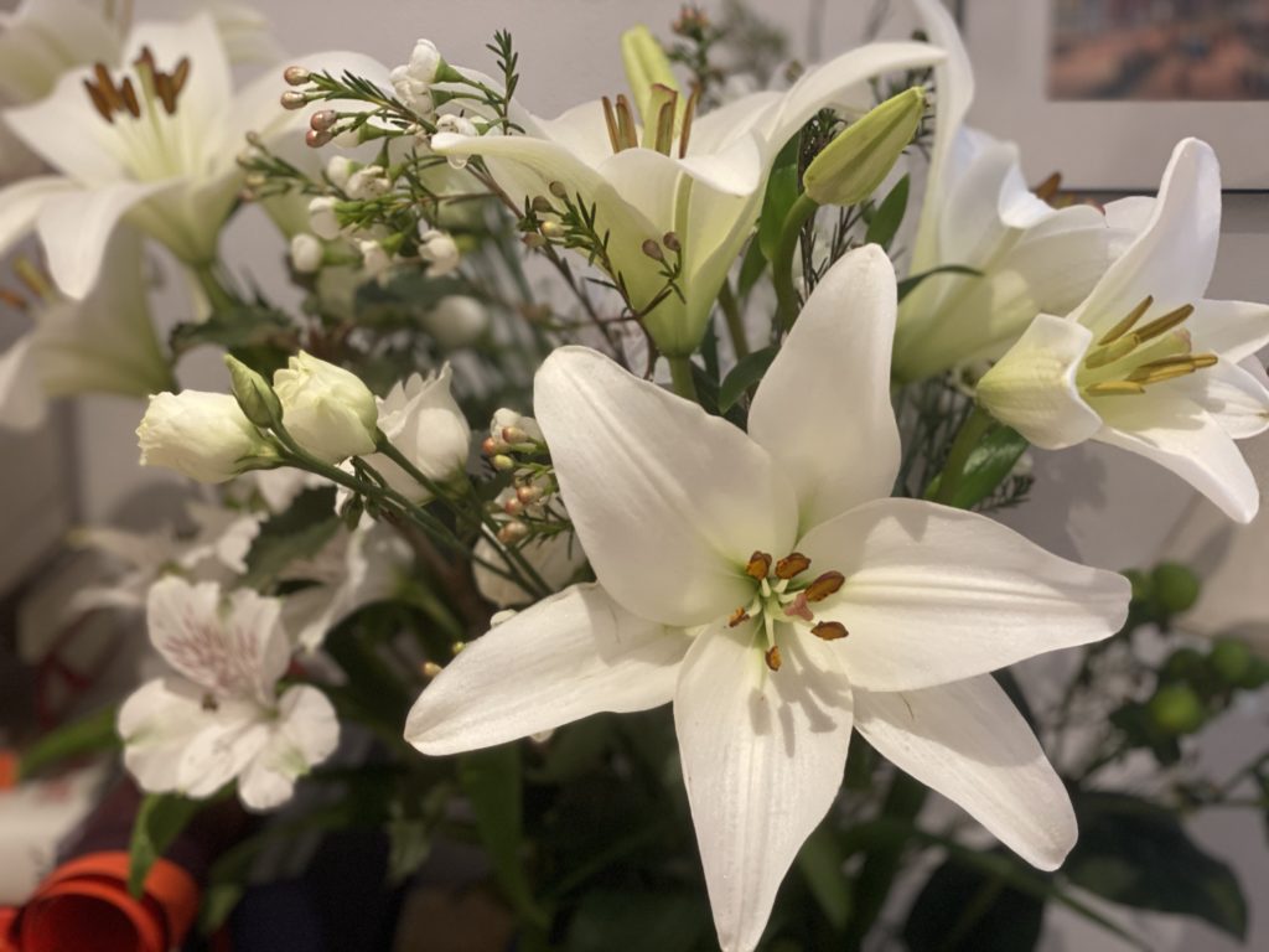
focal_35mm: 52
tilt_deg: -8.7
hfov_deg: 36.8
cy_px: 476
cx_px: 634
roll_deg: +0.1
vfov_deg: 28.0
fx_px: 1906
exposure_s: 1/33
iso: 200
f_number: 2
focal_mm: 6
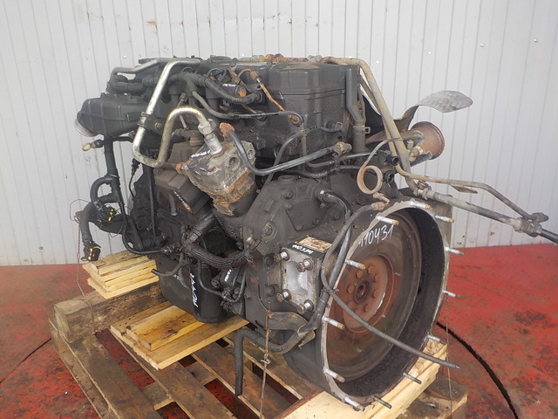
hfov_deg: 60.0
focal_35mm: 30
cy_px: 210
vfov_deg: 46.8
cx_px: 279
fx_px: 484
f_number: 3.3
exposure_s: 1/80
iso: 125
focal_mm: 4.1
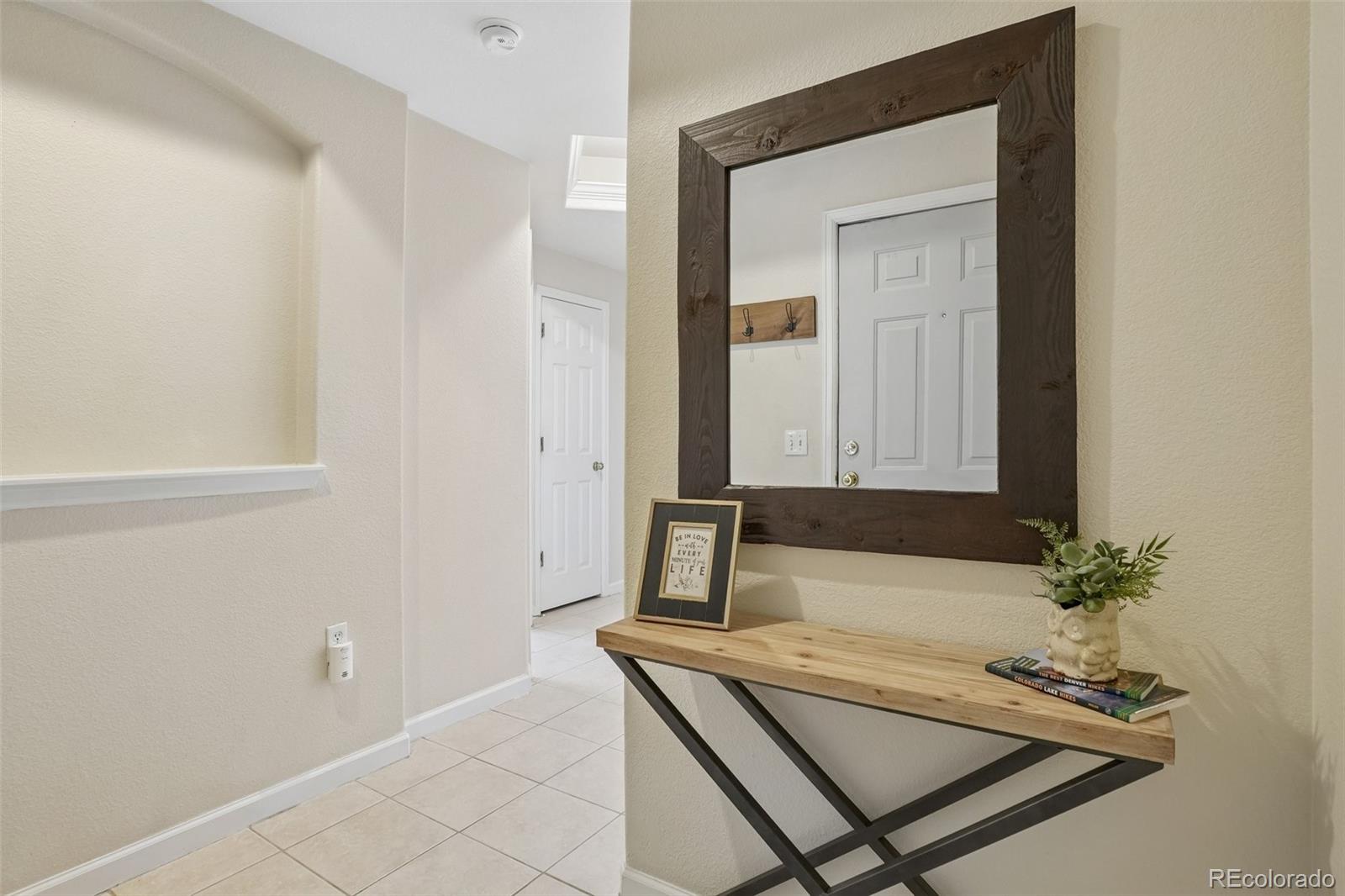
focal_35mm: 16
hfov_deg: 95.0
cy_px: 448
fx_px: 616
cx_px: 672
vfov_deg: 72.0
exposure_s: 1/10
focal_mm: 11
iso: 500
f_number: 8
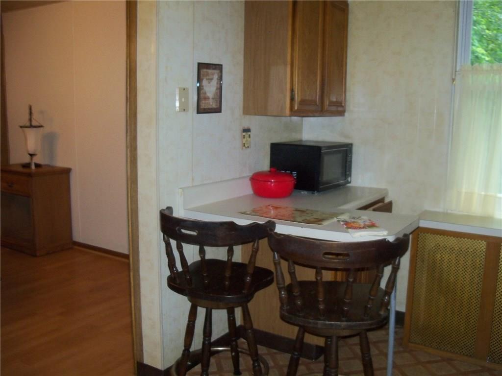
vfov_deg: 40.7
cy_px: 188
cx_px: 251
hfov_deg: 52.6
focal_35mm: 35
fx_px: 508
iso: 200
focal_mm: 6.2
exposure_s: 1/30
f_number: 3.5
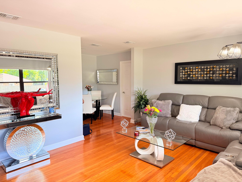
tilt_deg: -3.8
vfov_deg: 56.8
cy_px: 91
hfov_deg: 71.6
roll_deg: -0.1
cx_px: 121
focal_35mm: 24
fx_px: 168
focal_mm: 6.76
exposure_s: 1/120
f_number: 1.78
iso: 100
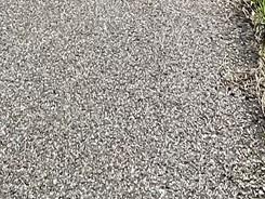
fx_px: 651
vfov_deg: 12.6
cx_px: 112
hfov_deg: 23.0
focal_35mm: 85
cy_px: -309
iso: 32
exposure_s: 1/3215
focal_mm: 1.57
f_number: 1.8
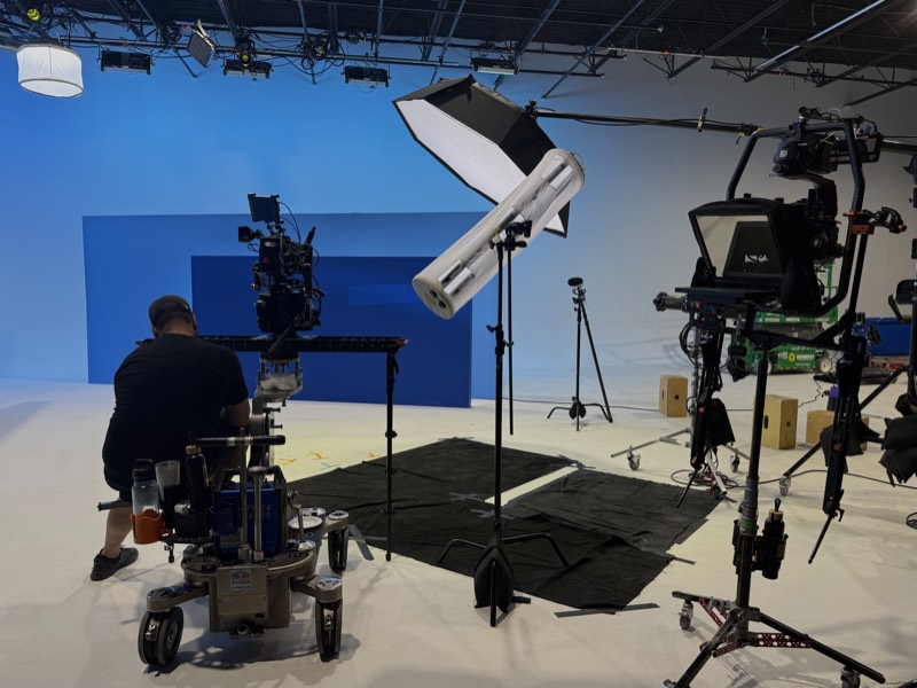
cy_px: 344
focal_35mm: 24
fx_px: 636
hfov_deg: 71.6
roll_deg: -0.4
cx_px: 458
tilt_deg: -4.8
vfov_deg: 56.8
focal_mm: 6.76
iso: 64
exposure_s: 1/120
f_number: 1.78
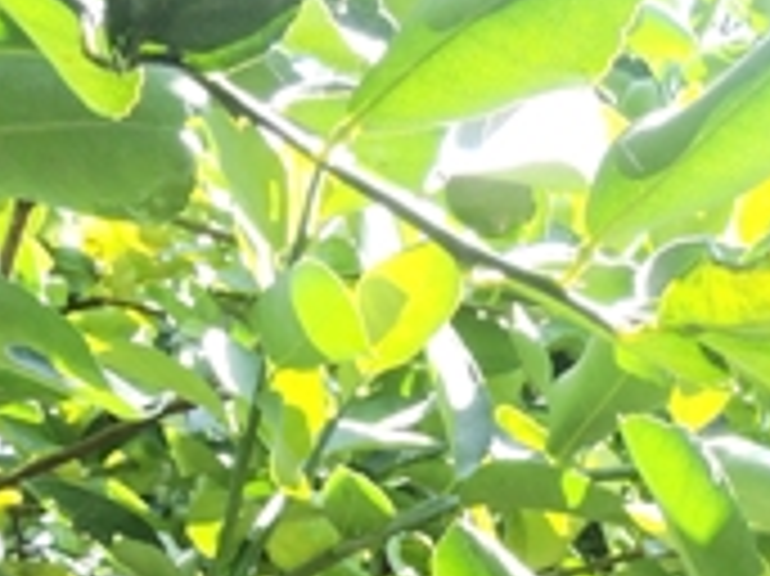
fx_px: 2001
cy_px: 981
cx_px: 905
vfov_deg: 14.7
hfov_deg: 20.5
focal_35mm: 90
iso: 100
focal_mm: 4.3
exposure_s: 1/100
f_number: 3.3
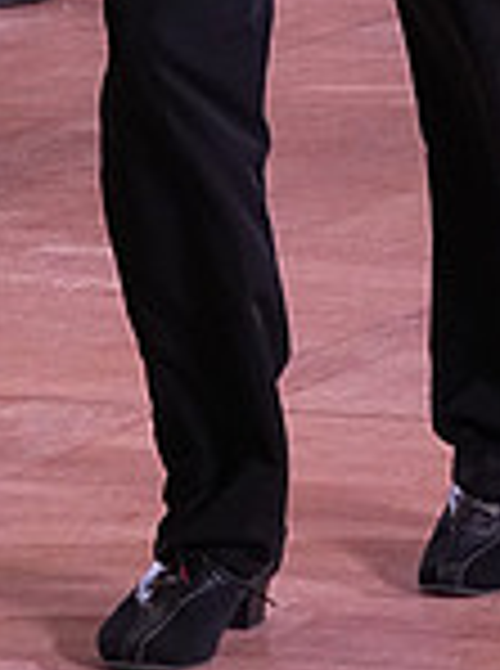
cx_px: -79
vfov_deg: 6.4
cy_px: -378
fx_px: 5880
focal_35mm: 304
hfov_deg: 4.9
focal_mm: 54
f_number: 5.6
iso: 3200
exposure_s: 1/400
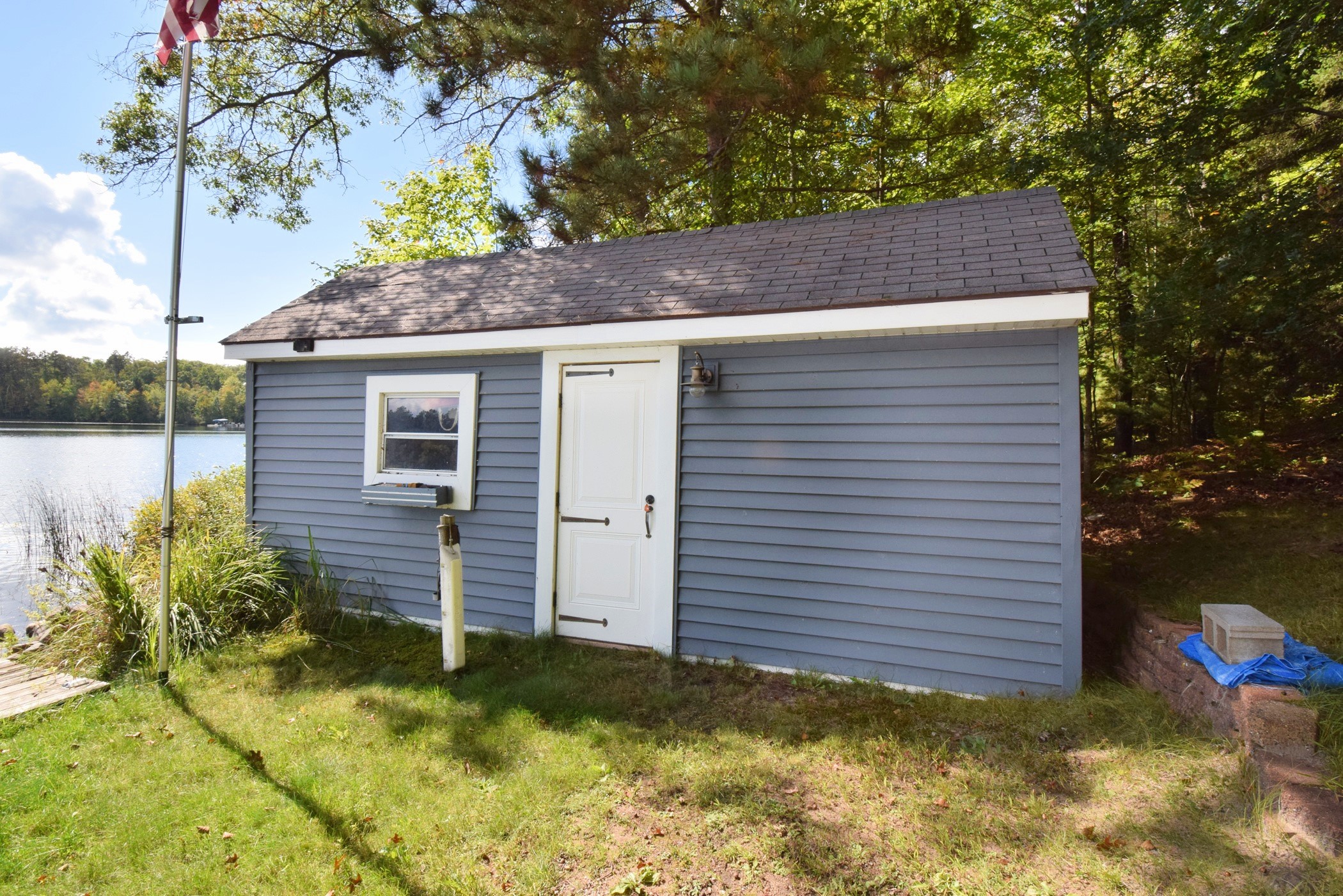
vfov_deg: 69.7
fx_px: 643
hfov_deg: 92.4
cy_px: 448
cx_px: 672
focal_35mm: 17
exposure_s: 1/200
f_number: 16
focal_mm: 11.5
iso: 320
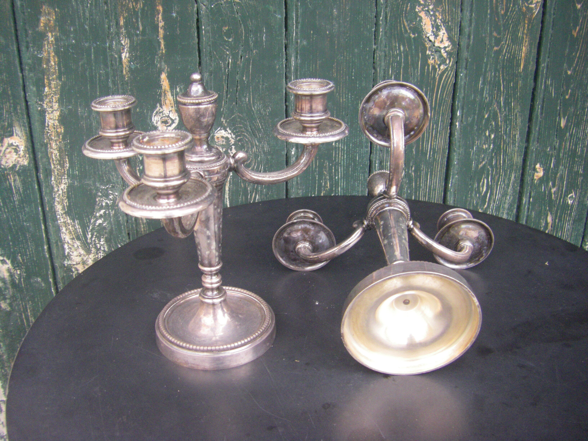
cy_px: 220
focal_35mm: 38
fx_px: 645
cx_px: 294
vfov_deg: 37.7
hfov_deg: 49.0
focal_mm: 6.3
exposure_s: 1/50
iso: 400
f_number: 3.5
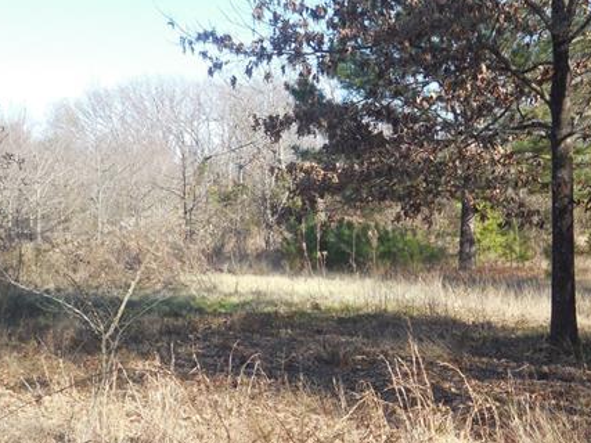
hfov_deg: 29.3
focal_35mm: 66
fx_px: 1127
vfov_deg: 22.2
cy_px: 208
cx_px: 363
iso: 125
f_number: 4.5
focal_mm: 7.8
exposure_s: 1/250
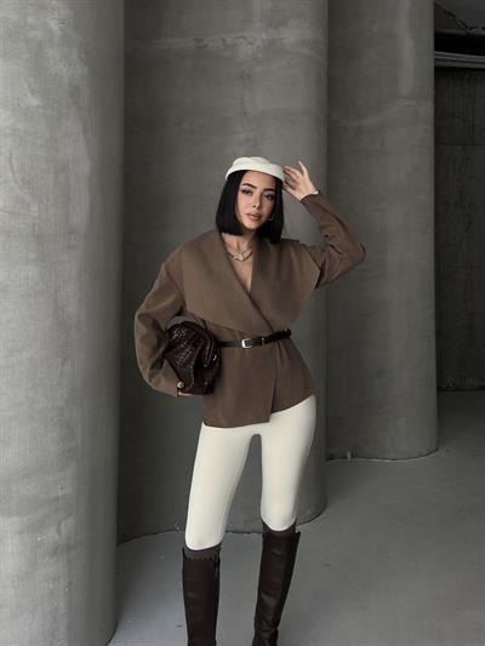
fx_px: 598
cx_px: 242
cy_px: 323
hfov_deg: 44.2
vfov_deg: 56.8
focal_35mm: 32
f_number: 1.78
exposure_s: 1/71
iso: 125
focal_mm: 6.86
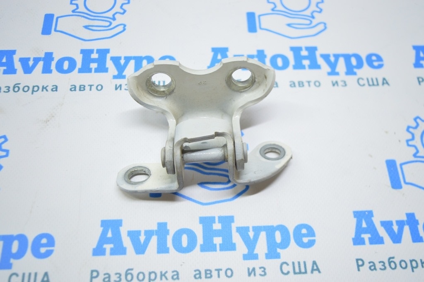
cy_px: 141
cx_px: 212
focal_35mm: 36
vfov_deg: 36.8
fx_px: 424
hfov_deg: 53.2
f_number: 4
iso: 400
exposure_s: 1/50
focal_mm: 24
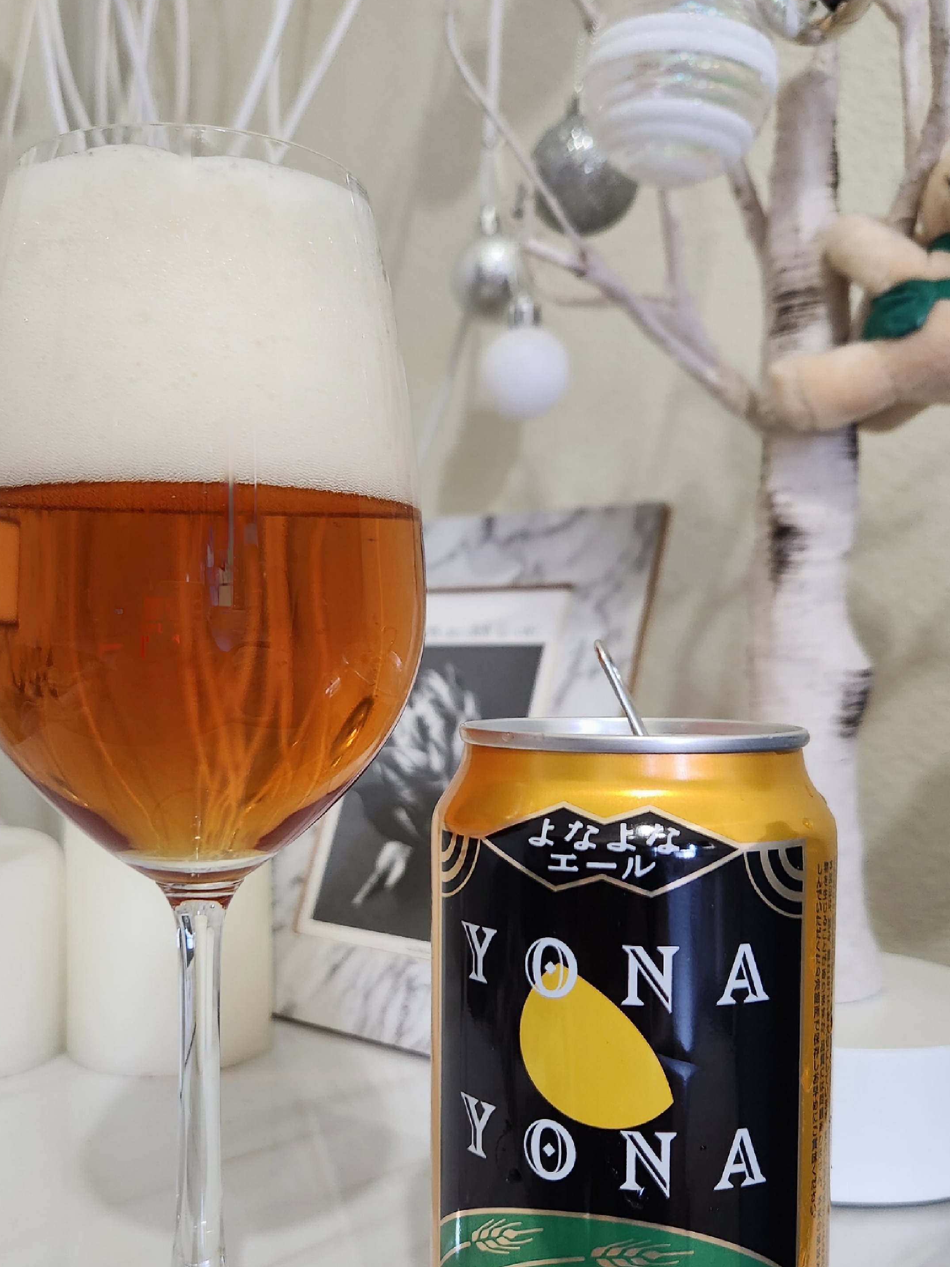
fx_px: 1171
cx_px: 401
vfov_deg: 56.6
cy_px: 727
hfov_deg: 44.0
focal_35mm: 32
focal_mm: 5.4
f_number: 1.8
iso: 400
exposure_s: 1/120
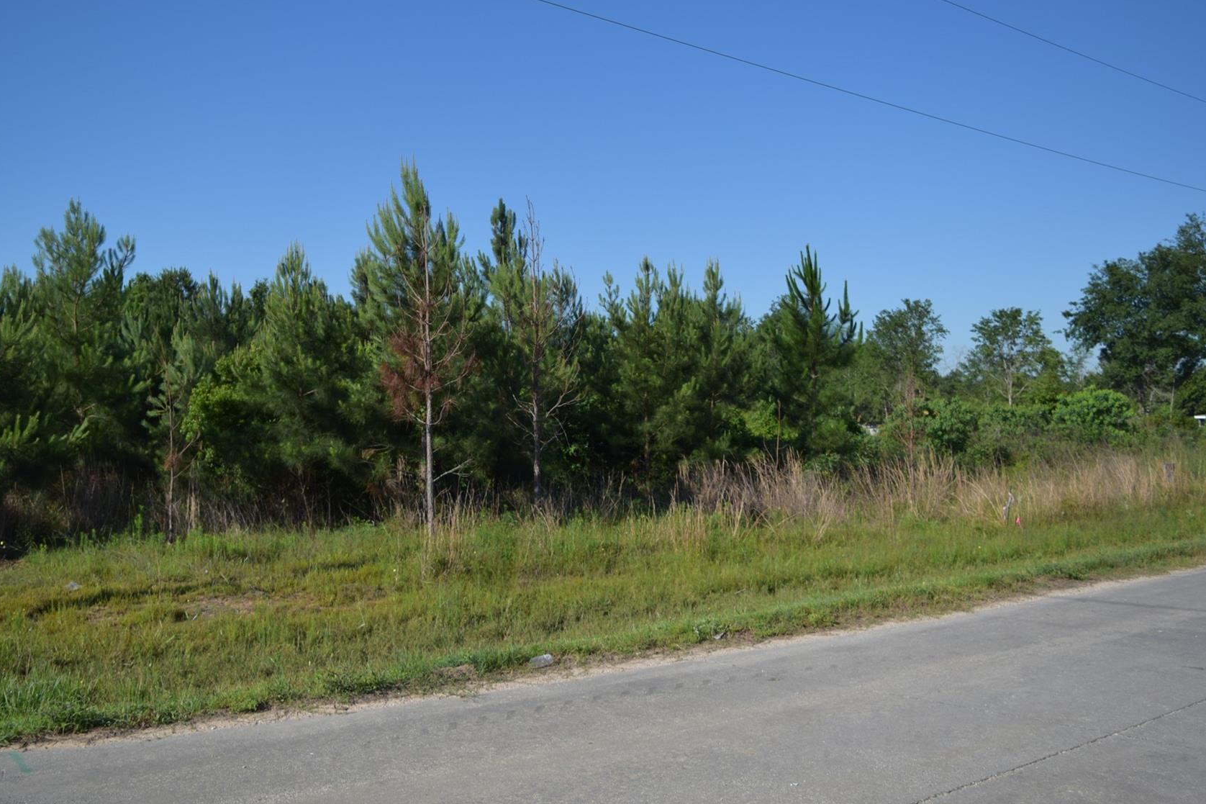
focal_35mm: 33
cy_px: 363
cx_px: 548
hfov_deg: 57.1
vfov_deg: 39.9
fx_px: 1105
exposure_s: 1/3200
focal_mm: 18
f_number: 3.5
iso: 200
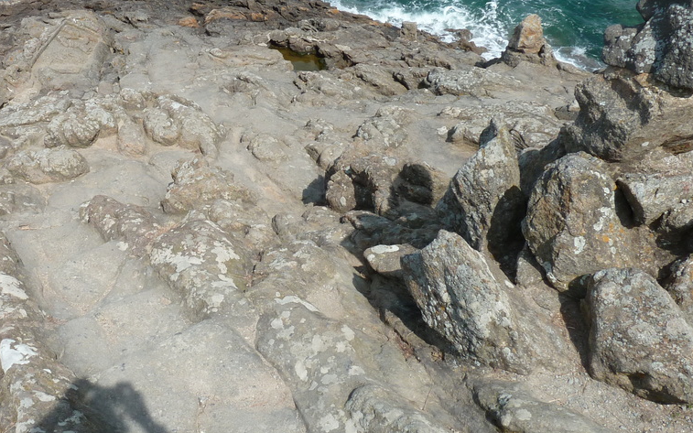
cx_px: 187
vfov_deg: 30.4
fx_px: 793
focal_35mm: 42
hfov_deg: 45.8
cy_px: 160
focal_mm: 4.1
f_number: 4.5
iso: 80
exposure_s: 1/400
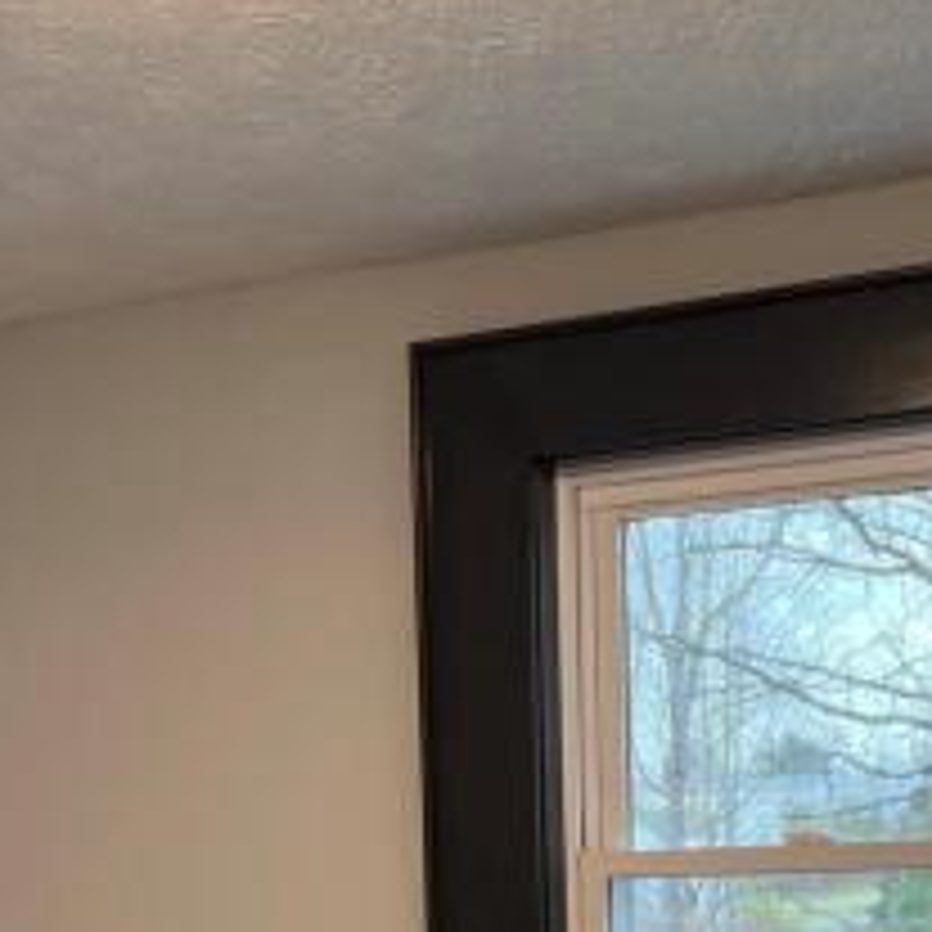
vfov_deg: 22.3
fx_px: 2254
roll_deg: +1.8
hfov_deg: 23.4
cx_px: 441
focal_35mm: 74
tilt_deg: -3.7
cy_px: 979
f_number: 1.5
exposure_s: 1/120
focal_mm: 5.7
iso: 100
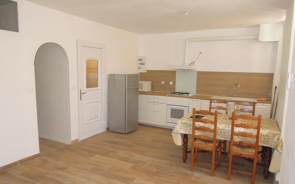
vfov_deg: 47.6
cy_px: 100
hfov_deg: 70.4
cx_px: 145
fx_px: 209
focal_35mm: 26
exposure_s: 1/40
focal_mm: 4.3
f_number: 2.8
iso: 180
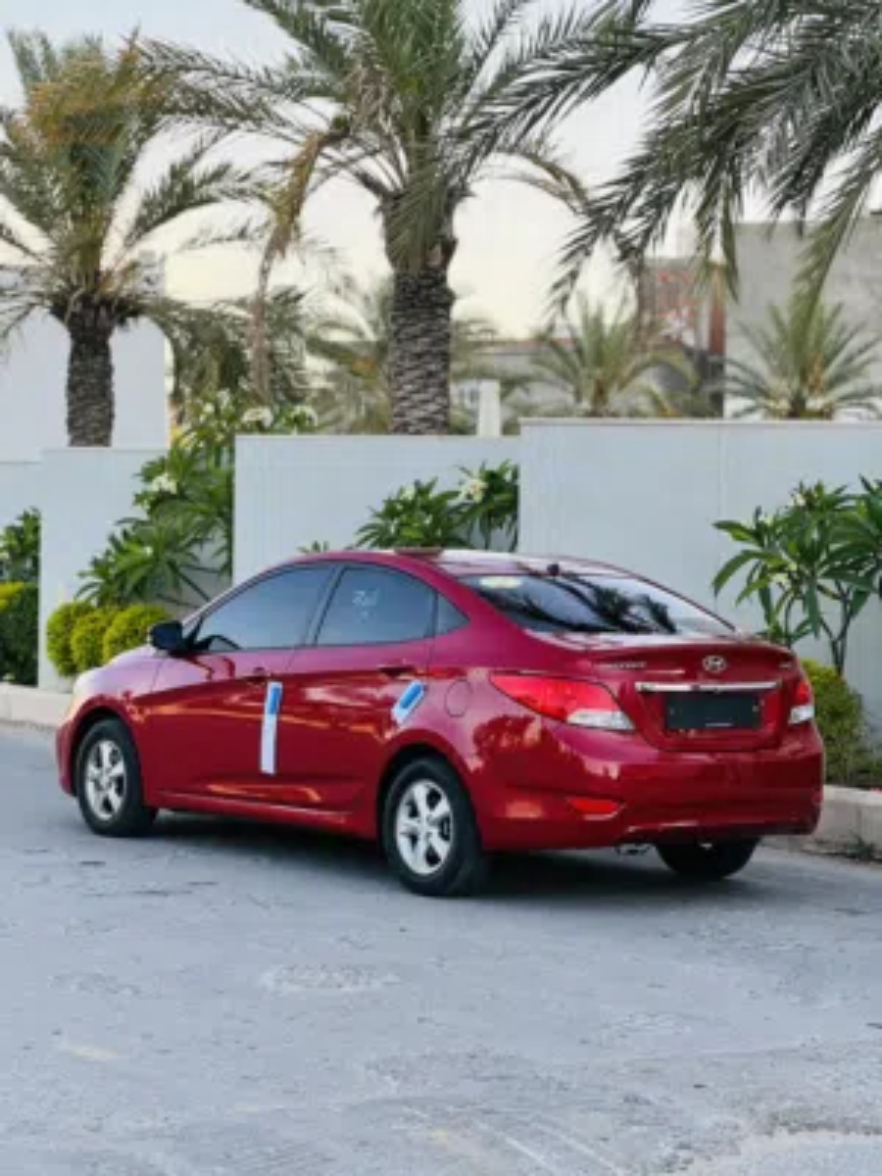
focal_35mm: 77
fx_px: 2616
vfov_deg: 25.3
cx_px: 441
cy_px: 588
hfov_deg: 19.1
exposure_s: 1/121
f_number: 2.8
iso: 80
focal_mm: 9
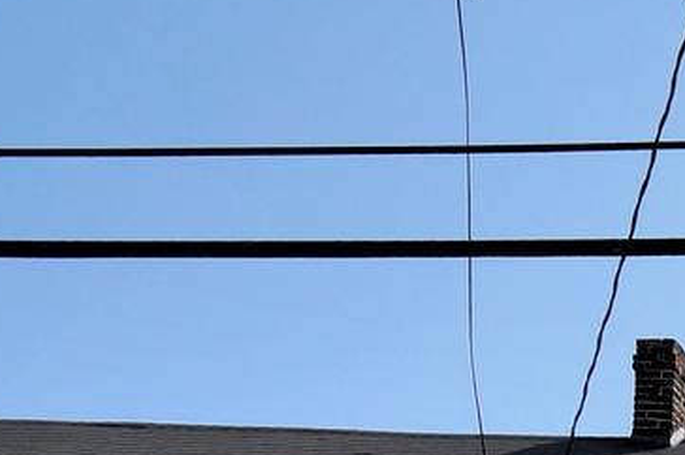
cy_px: 1220
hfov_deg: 11.9
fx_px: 2566
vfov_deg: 8.8
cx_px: 1718
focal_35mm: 135
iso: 200
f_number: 11
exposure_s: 1/500
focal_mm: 16
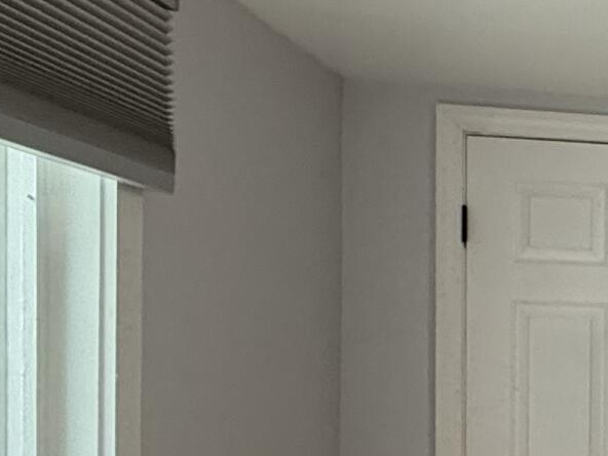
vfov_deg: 20.1
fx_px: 1247
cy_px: 452
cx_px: 1072
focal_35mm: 71
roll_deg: -2.3
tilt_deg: -2.3
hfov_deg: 20.3
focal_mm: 2.22
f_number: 2.2
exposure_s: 1/60
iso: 250
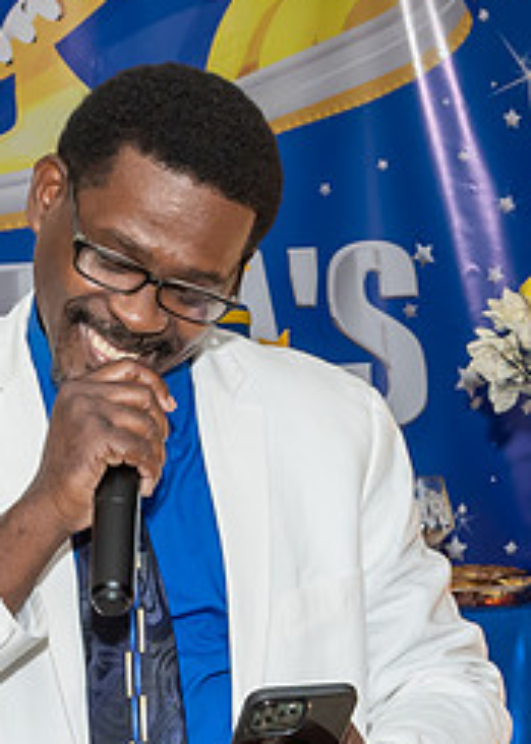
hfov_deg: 10.4
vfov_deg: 14.3
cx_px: 386
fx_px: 2917
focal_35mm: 138
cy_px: 723
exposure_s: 1/250
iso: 500
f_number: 6.3
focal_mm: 24
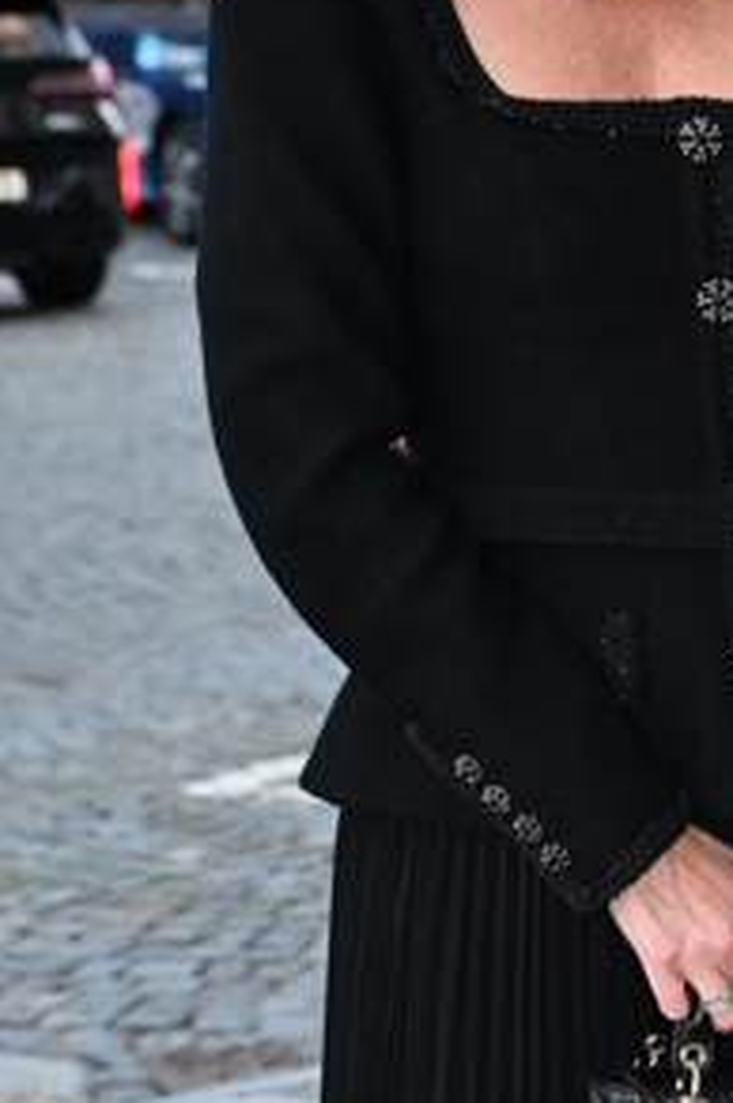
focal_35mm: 149
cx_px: 997
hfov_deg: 9.0
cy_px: 810
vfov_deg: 13.7
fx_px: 4561
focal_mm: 42
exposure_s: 1/250
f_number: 4.5
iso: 1250
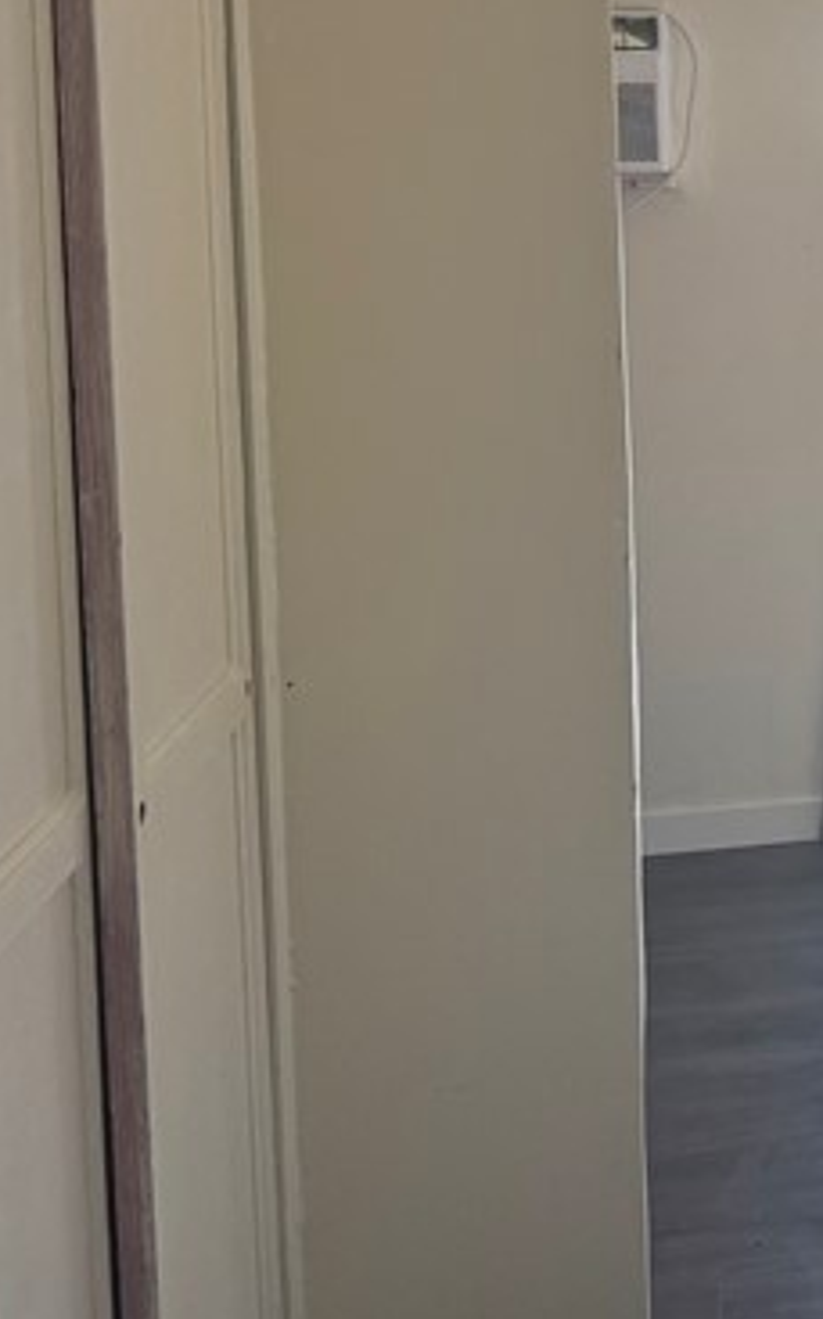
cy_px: 302
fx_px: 2551
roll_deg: -0.6
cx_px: 1463
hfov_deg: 15.8
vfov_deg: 28.5
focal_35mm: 71
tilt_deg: -3.6
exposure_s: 1/639
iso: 80
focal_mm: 6.76
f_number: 1.78
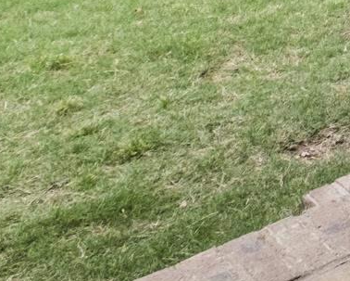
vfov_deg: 12.8
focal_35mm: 93
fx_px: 964
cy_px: -388
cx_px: 885
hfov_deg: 13.5
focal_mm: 10
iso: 800
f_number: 8
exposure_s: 1/50
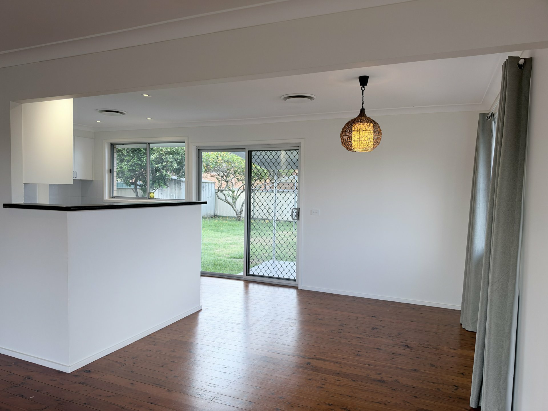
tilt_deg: -2.6
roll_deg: -0.7
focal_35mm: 24
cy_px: 206
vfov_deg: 56.8
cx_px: 274
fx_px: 380
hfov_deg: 71.6
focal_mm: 6.93
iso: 50
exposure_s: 1/121
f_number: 1.8
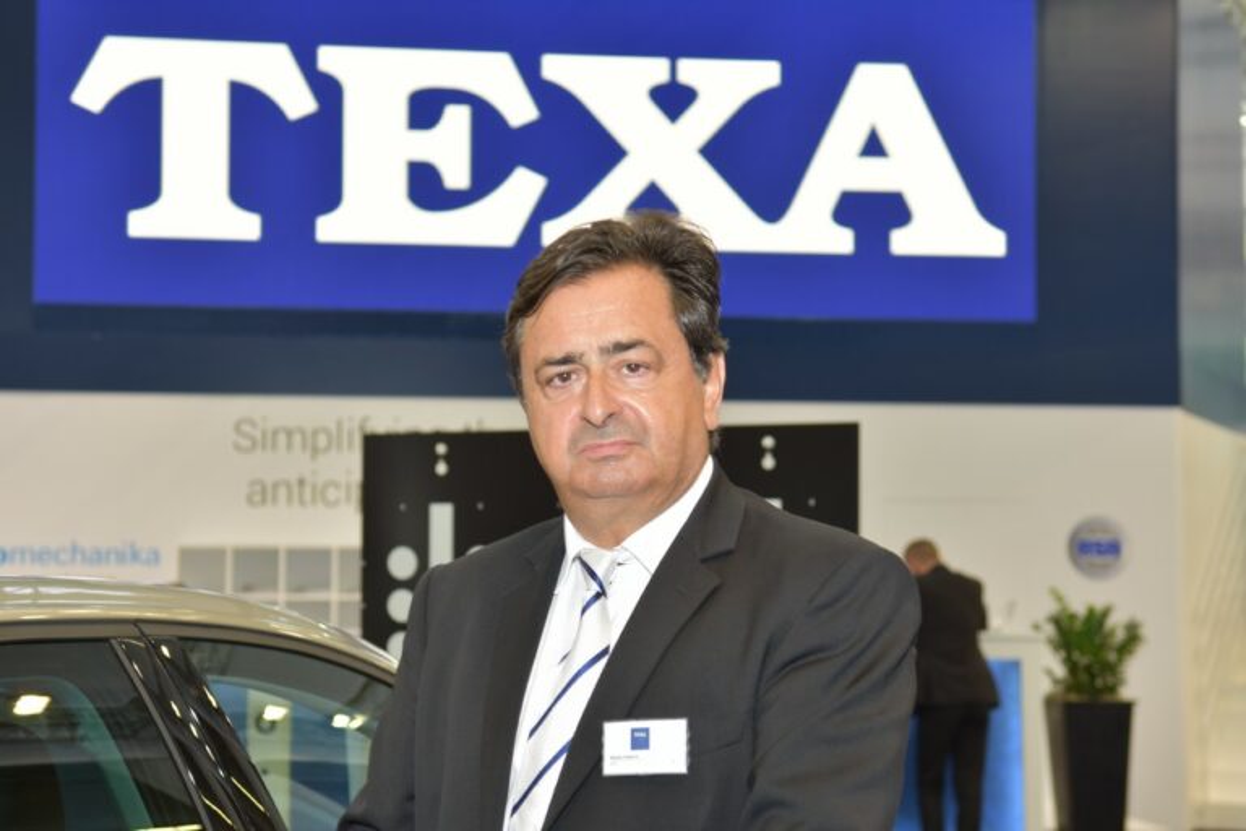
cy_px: 416
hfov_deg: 30.5
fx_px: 2284
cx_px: 623
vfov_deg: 20.6
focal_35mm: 66
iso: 200
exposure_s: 1/60
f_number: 4
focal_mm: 44
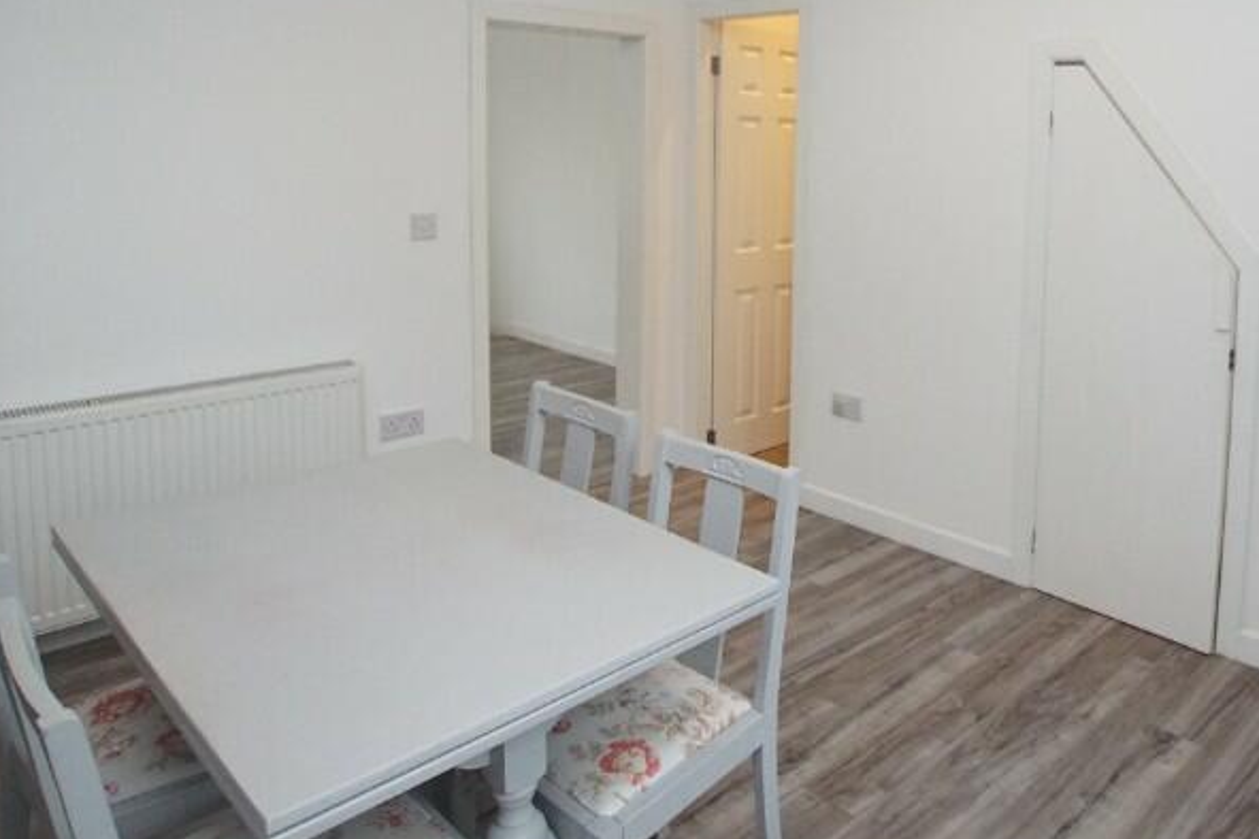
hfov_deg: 67.0
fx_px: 909
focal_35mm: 26
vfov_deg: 49.2
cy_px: 327
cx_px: 867
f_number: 4
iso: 1600
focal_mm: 10
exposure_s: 1/160
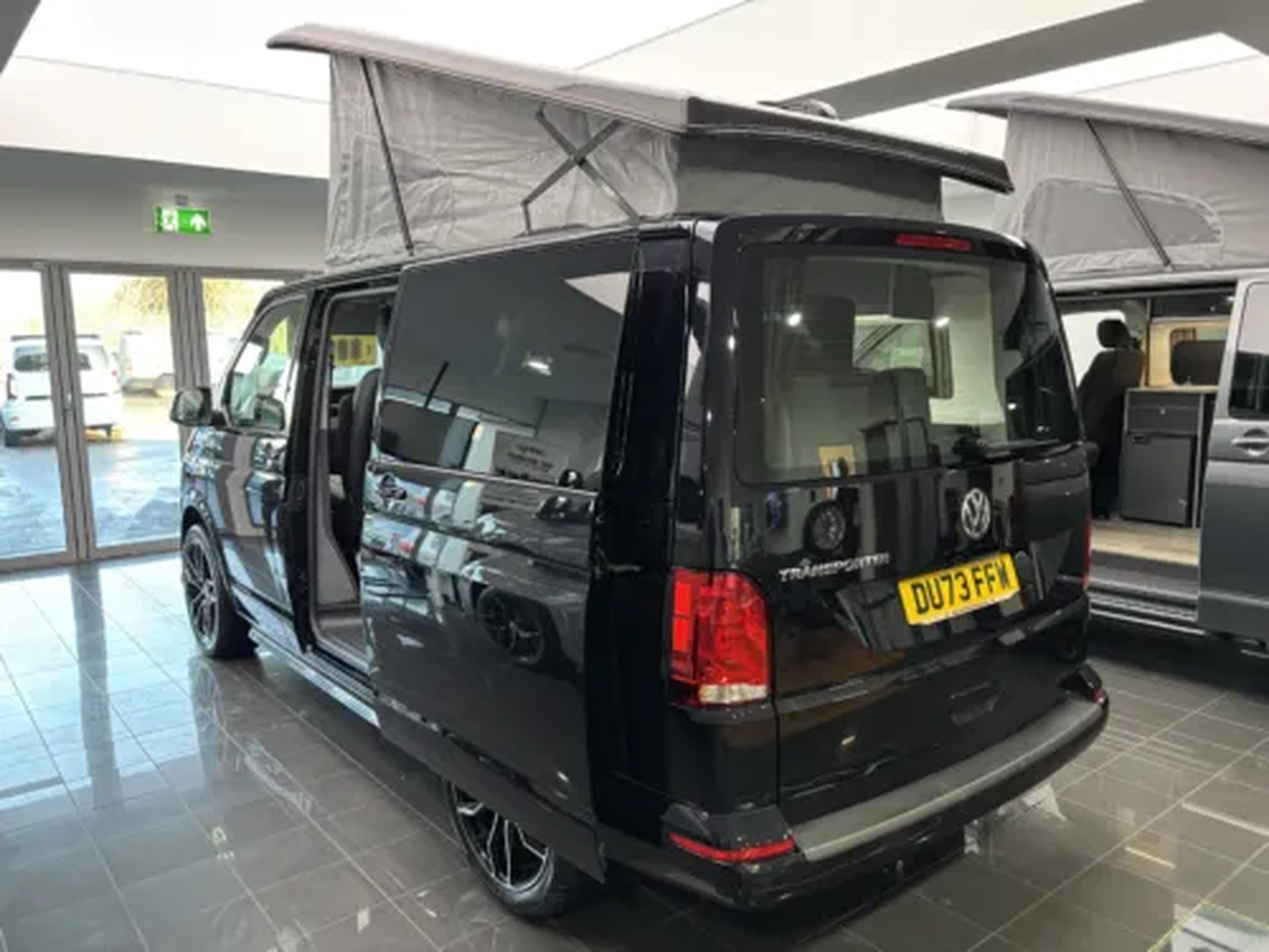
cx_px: 634
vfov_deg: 53.1
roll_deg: +0.7
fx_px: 953
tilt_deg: -8.0
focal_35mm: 26
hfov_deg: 67.3
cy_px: 476
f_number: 1.6
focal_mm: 5.96
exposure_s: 1/50
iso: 125
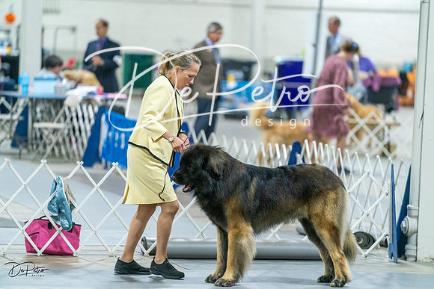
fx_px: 2412
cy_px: 144
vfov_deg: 6.9
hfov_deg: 10.3
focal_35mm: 200
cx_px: 217
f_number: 2.8
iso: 6400
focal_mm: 200
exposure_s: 1/250
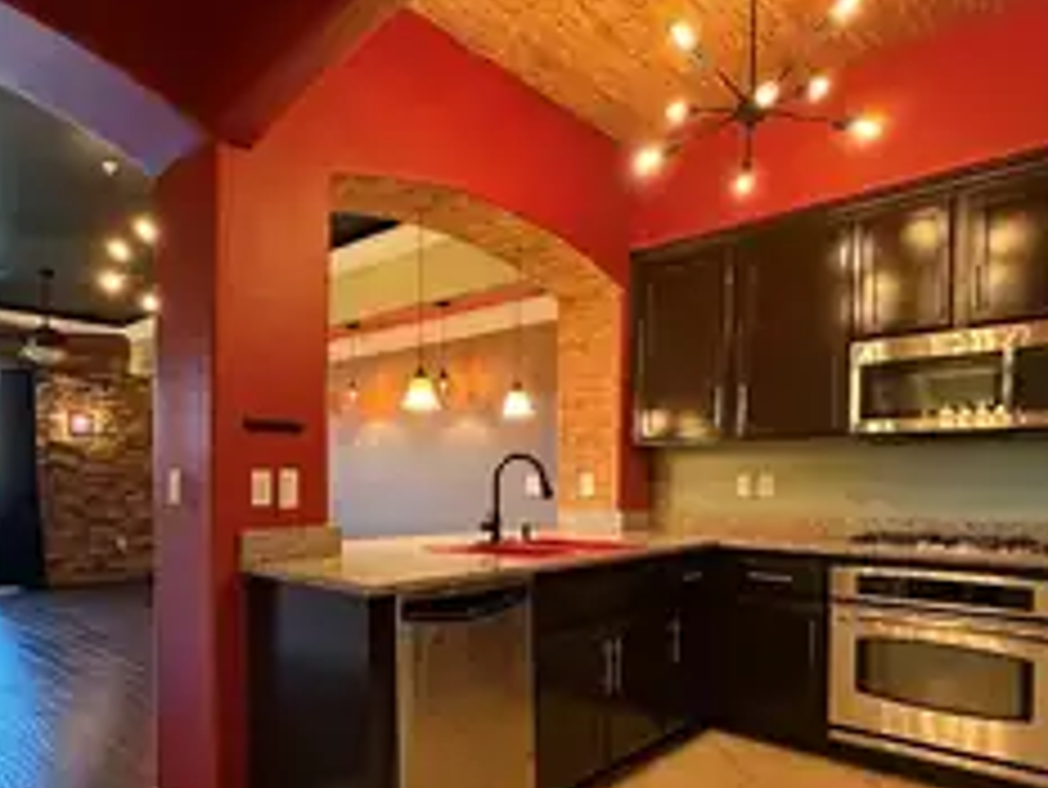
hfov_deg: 71.0
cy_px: 491
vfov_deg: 56.2
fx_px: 727
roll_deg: +0.1
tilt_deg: -0.1
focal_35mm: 24
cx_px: 432
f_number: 2.2
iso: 640
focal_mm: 2.22
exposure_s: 1/60
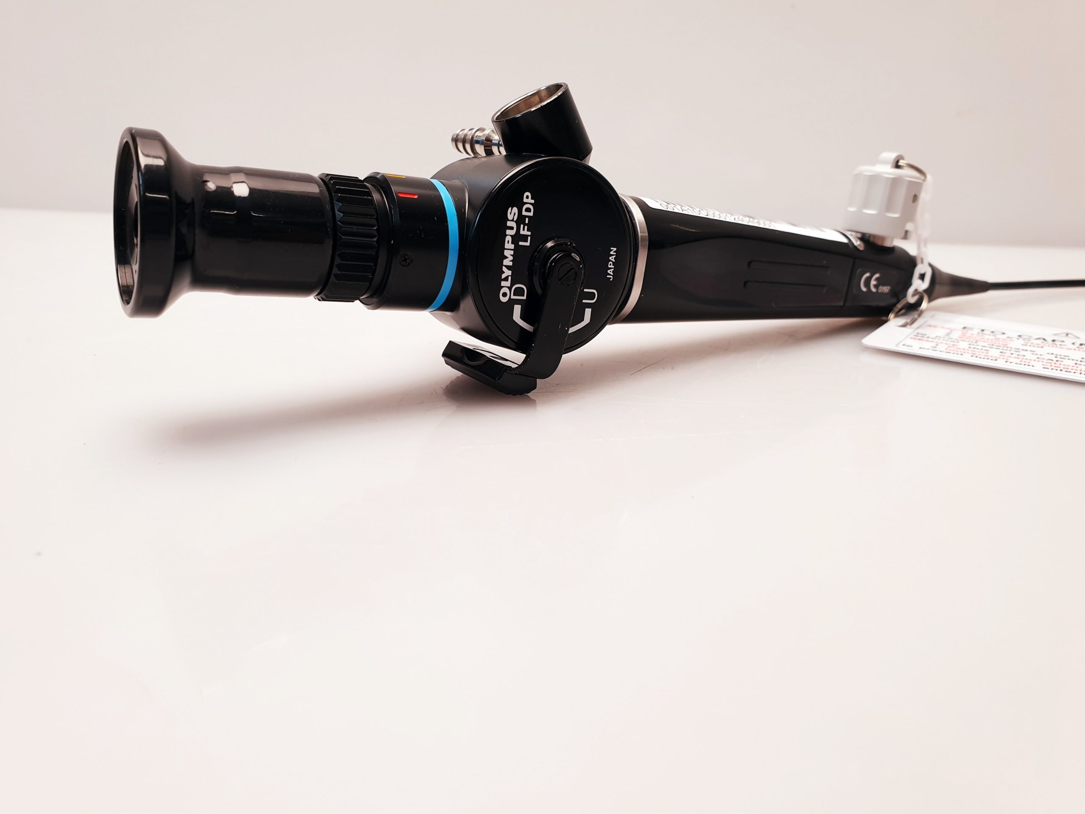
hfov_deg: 67.3
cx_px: 542
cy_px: 407
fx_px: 815
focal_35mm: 26
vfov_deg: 53.1
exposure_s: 1/50
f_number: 2.4
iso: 64
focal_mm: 4.3
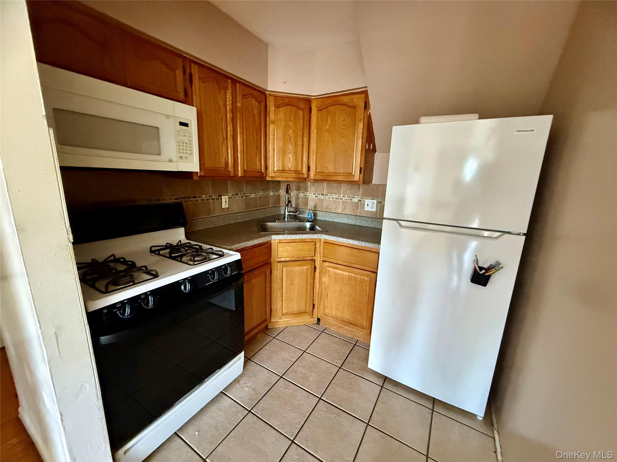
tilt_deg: -12.3
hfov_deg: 102.1
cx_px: 308
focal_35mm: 14
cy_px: 231
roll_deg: -3.0
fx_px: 250
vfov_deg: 85.7
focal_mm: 2.22
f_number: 2.2
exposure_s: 1/60
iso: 1000
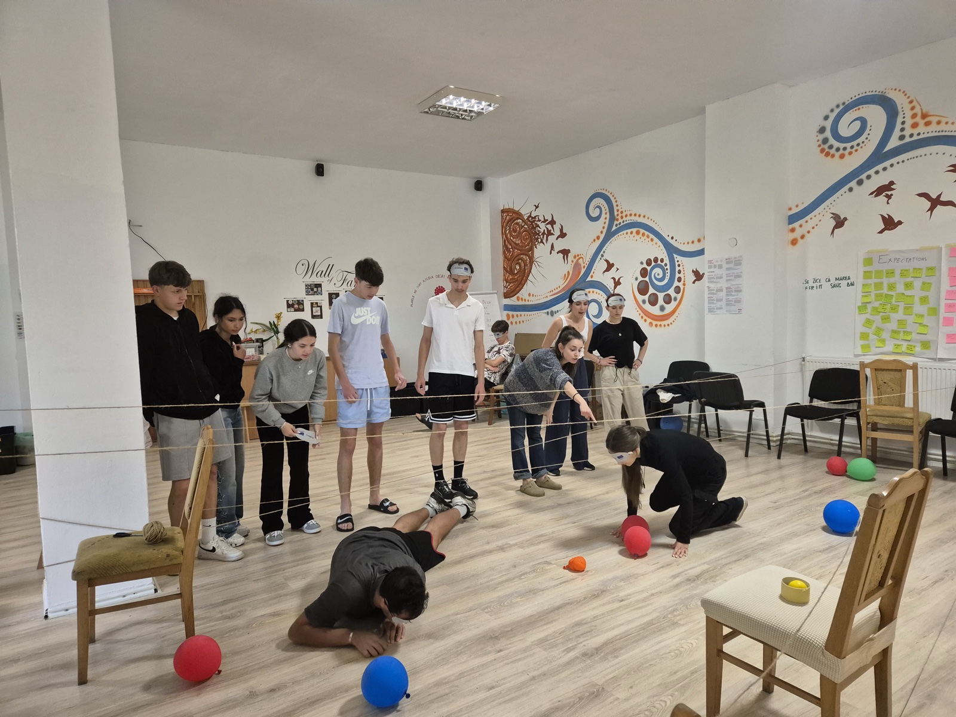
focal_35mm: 23
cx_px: 478
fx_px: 635
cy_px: 358
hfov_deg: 73.9
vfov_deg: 58.9
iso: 1000
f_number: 1.8
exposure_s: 1/100
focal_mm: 5.4
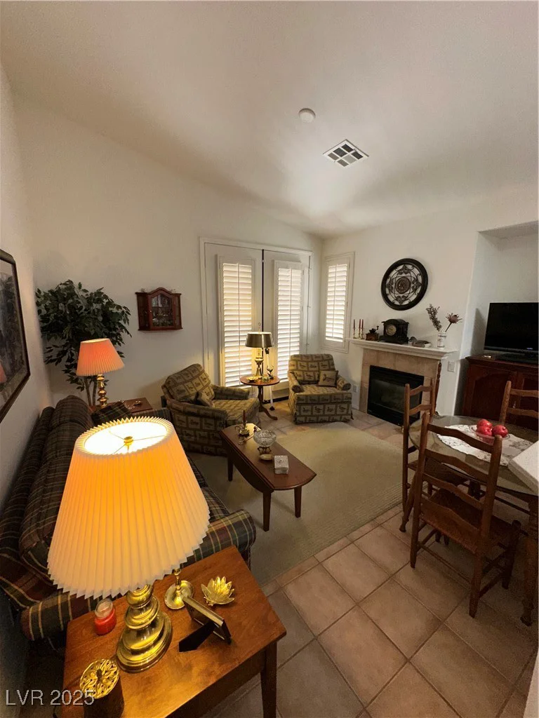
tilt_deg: -10.5
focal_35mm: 14
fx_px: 291
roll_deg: -0.8
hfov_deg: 85.7
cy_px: 359
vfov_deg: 102.1
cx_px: 270
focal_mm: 2.22
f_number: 2.2
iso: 64
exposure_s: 1/122
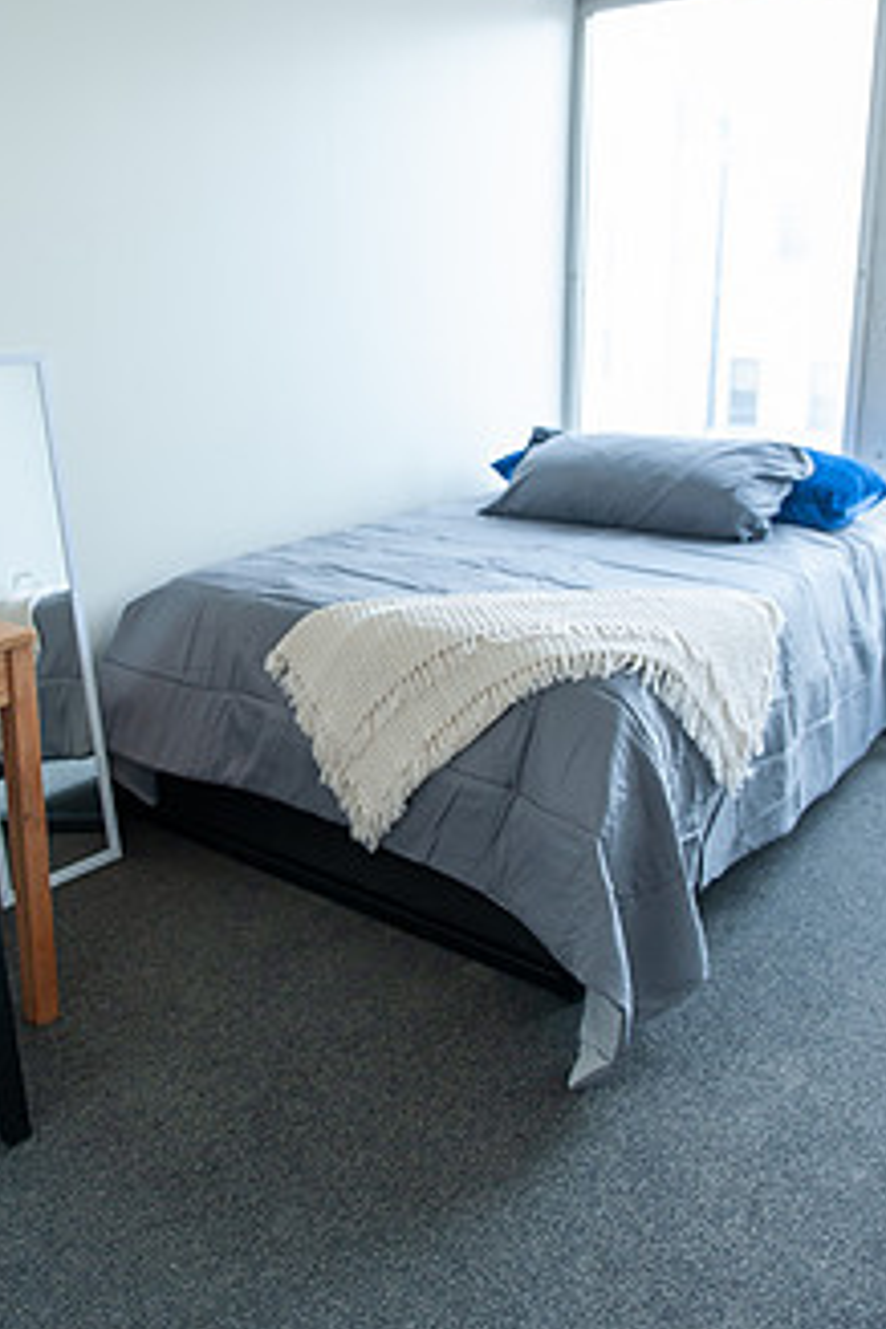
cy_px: 561
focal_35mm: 33
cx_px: 335
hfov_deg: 39.7
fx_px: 1218
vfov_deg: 57.0
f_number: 3.2
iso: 640
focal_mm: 24
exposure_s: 1/100
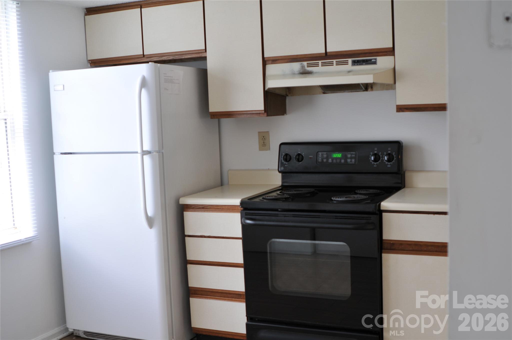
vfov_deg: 31.8
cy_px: 170
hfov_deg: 46.5
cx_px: 256
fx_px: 597
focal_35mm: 42
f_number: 2.8
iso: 200
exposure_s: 1/30
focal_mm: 28
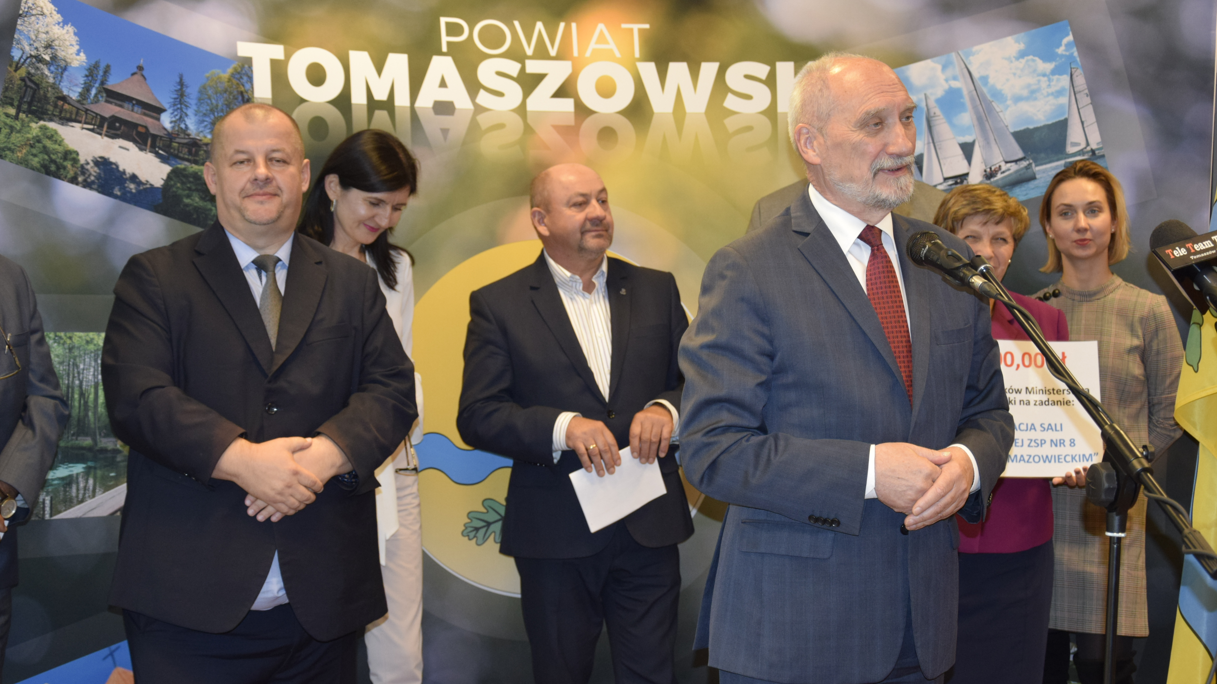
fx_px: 2033
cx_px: 608
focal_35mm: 63
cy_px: 379
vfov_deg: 19.1
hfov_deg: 33.3
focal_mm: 40
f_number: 4.5
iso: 1100
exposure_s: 1/60
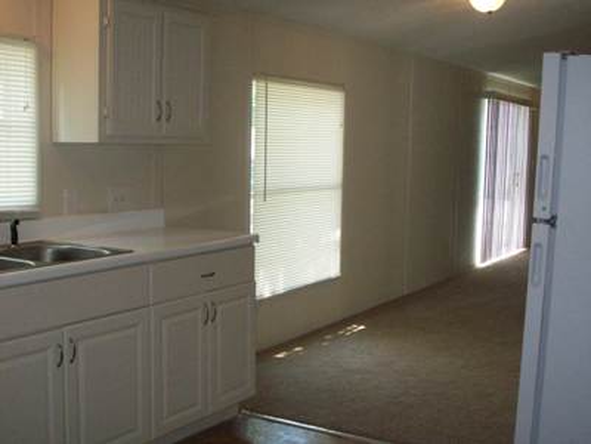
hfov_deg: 42.1
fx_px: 768
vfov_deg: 32.2
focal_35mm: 45
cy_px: 222
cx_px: 296
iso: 234
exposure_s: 1/147
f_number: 3
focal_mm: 7.6
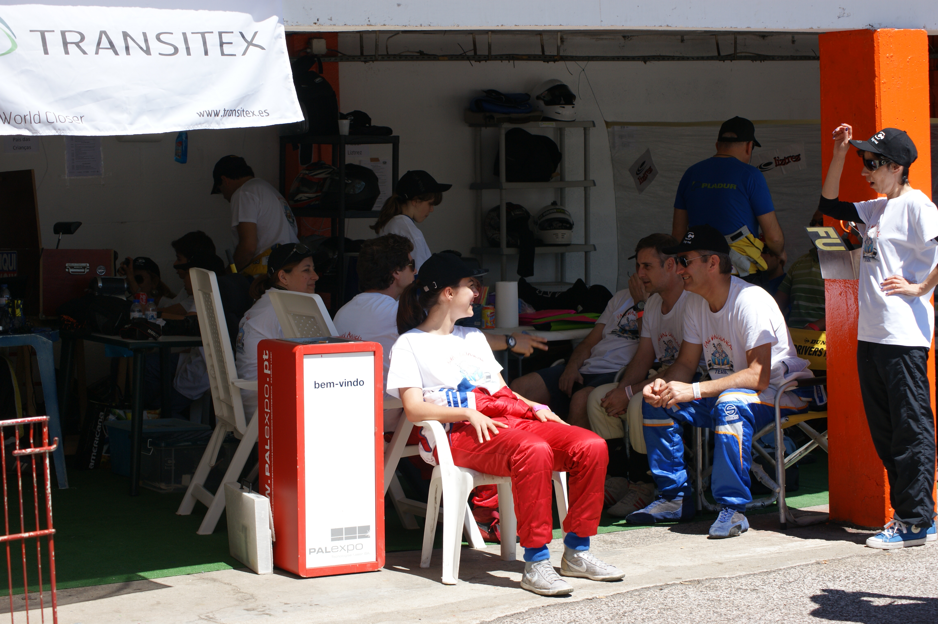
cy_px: 312
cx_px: 469
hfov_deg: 24.6
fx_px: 2148
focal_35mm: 82
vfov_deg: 16.5
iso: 100
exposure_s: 1/250
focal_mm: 55
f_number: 6.3
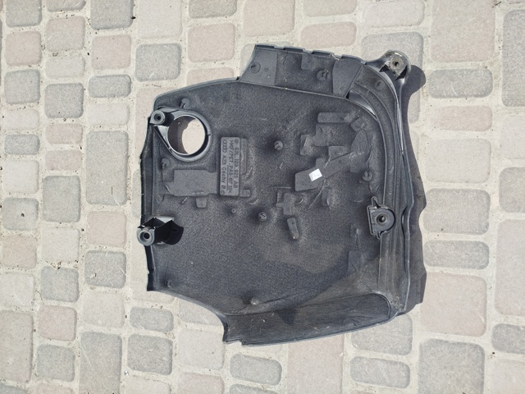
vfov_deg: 56.8
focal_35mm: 24
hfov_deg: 71.6
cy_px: 197
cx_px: 262
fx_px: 364
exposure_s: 1/597
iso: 50
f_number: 1.7
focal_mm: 5.31
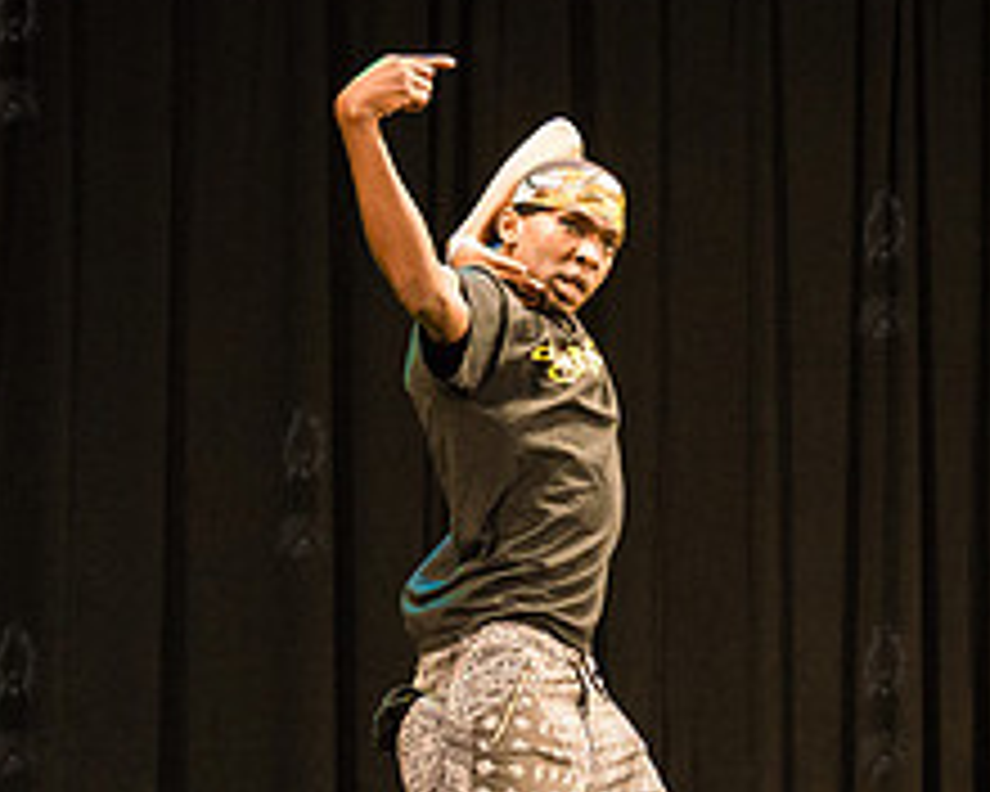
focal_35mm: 109
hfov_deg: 17.4
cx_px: 882
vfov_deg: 14.0
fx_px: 3194
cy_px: 695
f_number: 2.8
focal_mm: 44
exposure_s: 1/1250
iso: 4000
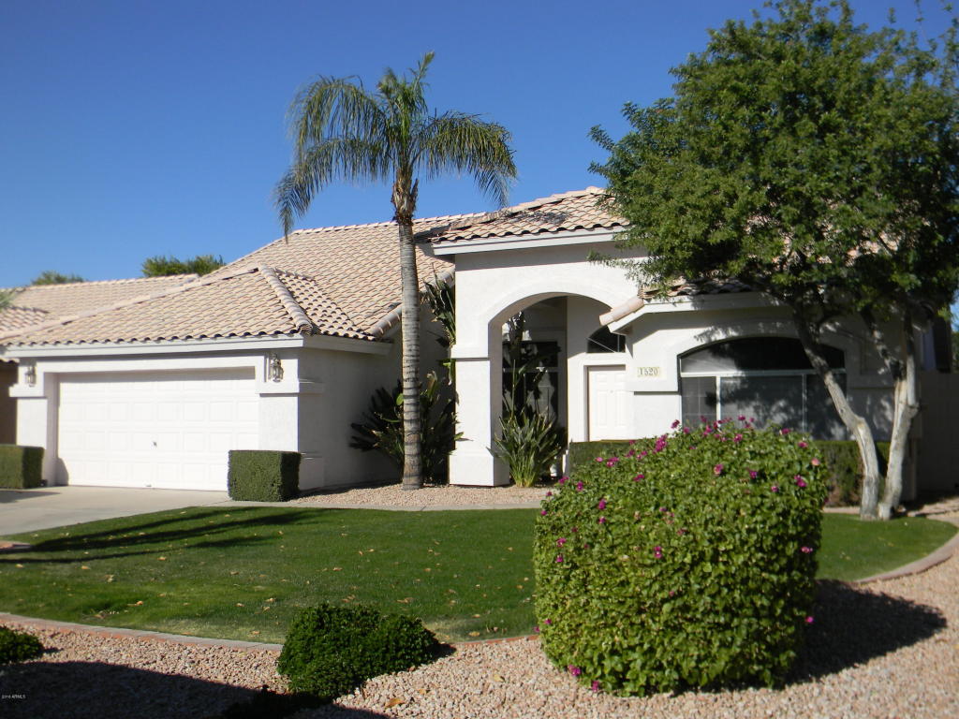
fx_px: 997
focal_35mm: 36
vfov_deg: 39.7
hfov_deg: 51.4
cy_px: 360
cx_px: 480
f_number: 7.4
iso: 80
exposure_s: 1/355
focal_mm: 6.4
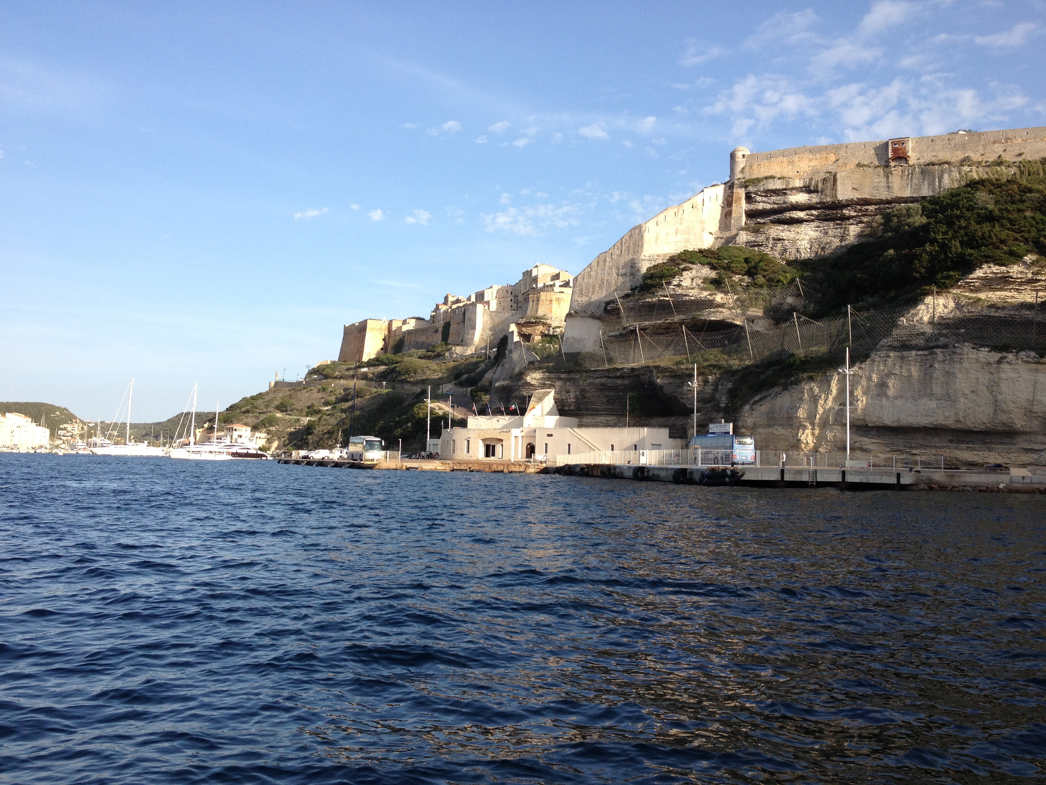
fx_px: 1058
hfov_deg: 52.6
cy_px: 392
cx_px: 523
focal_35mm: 35
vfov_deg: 40.7
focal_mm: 4.28
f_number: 2.4
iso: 64
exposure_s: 1/968
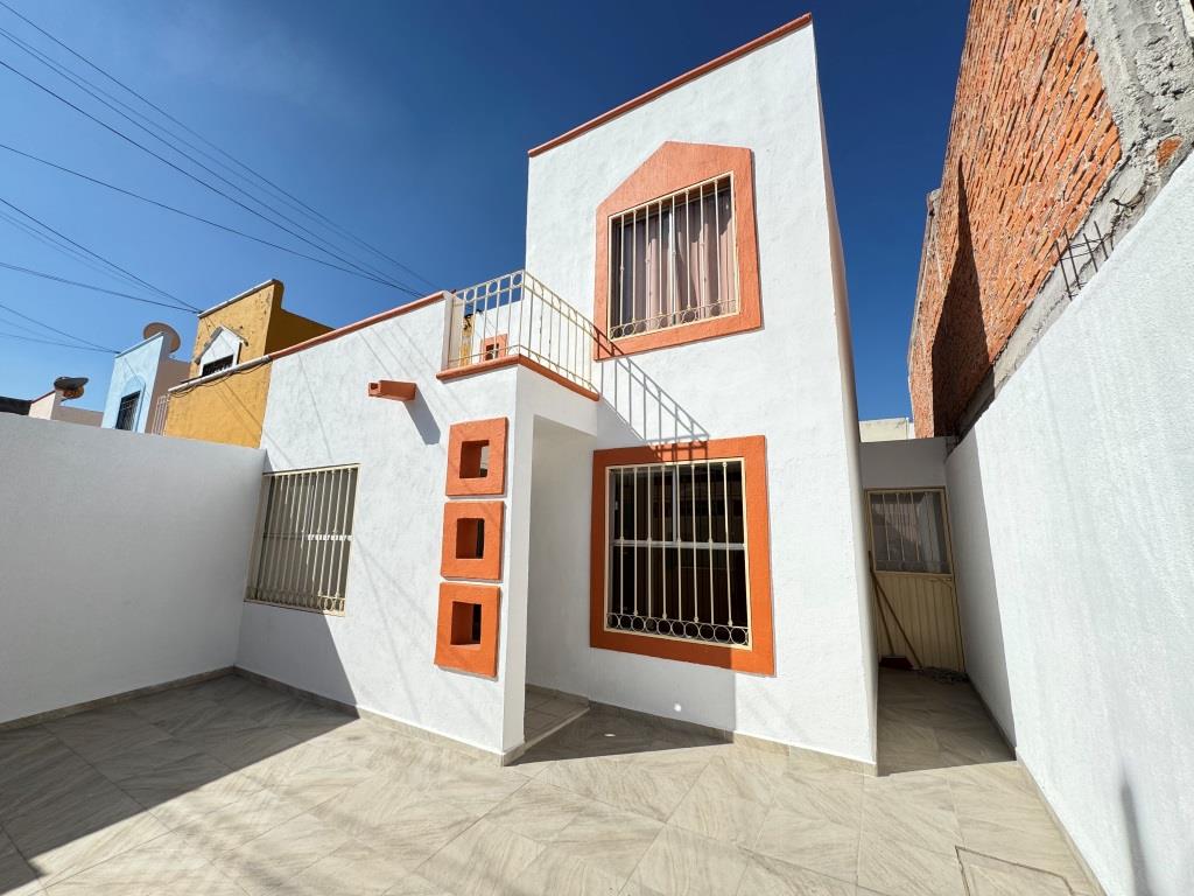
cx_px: 597
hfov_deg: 102.1
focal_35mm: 14
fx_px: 483
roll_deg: -0.4
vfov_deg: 85.7
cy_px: 448
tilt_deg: +9.9
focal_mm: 2.22
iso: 50
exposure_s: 1/2874
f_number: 2.2
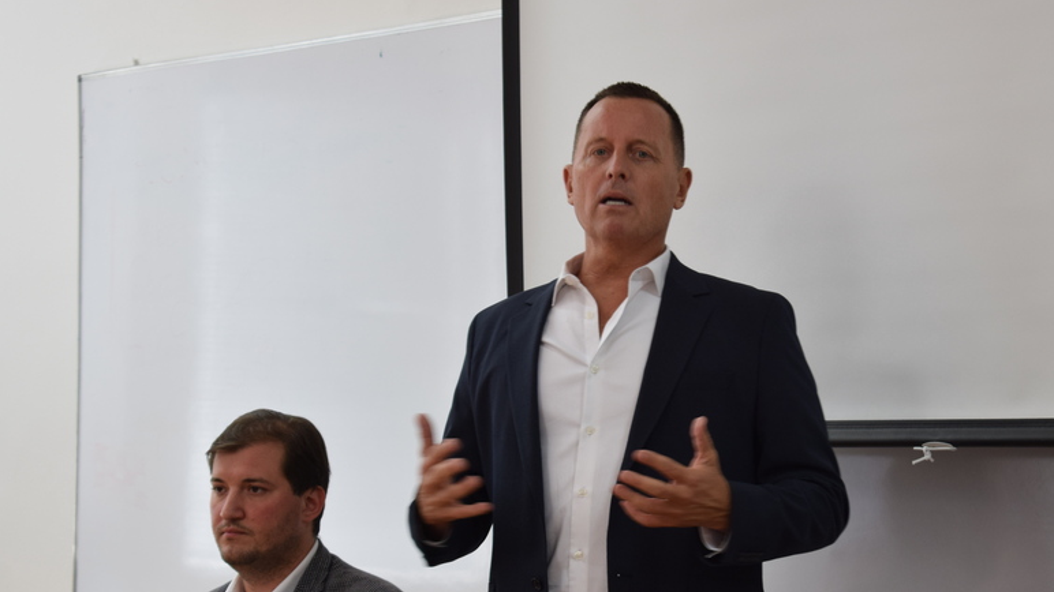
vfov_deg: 10.6
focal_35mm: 115
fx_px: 3205
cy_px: 370
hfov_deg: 18.7
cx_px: 631
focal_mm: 55
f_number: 5.6
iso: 320
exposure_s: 1/20
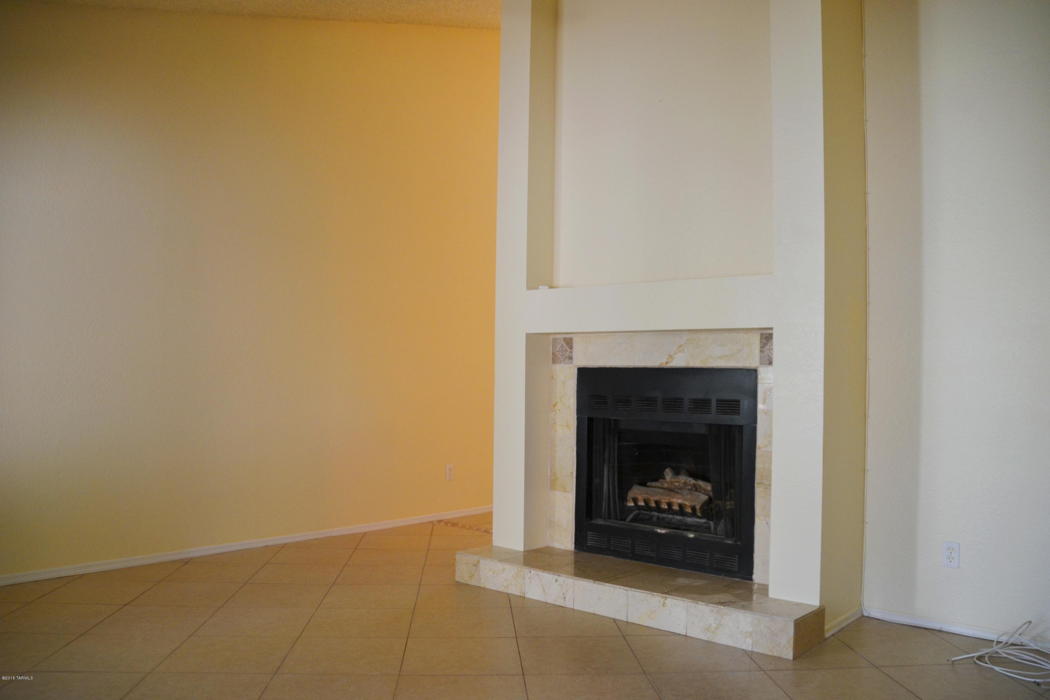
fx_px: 875
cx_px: 525
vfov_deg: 43.6
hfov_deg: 61.9
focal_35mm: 30
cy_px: 350
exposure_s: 1/50
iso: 400
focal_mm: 20
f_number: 3.5
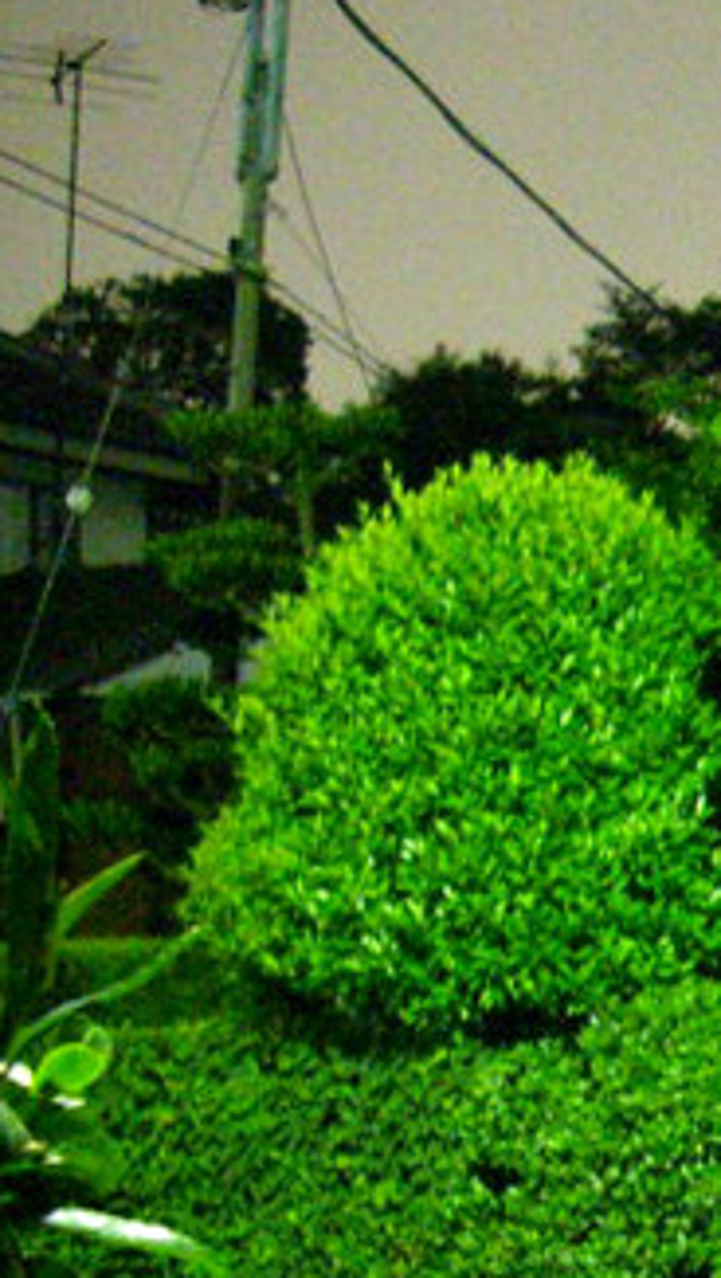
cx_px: 1599
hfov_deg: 10.3
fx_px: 3559
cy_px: 1027
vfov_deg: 20.1
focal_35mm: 105
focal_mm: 6.2
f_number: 2.8
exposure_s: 4
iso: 400
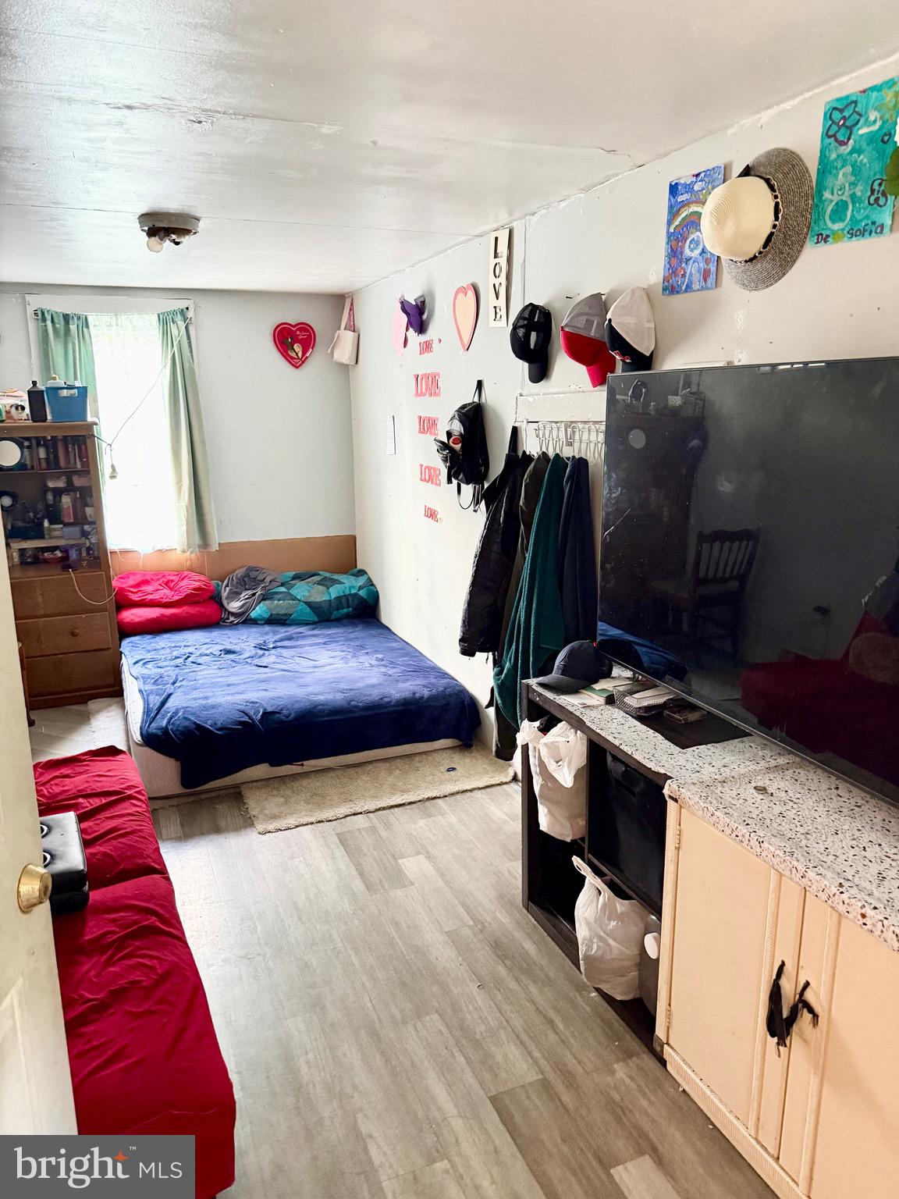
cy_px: 600
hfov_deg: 56.8
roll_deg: +0.7
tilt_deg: -11.9
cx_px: 450
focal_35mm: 24
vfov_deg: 71.6
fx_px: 831
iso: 800
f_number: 1.78
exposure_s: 1/40
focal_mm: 6.76
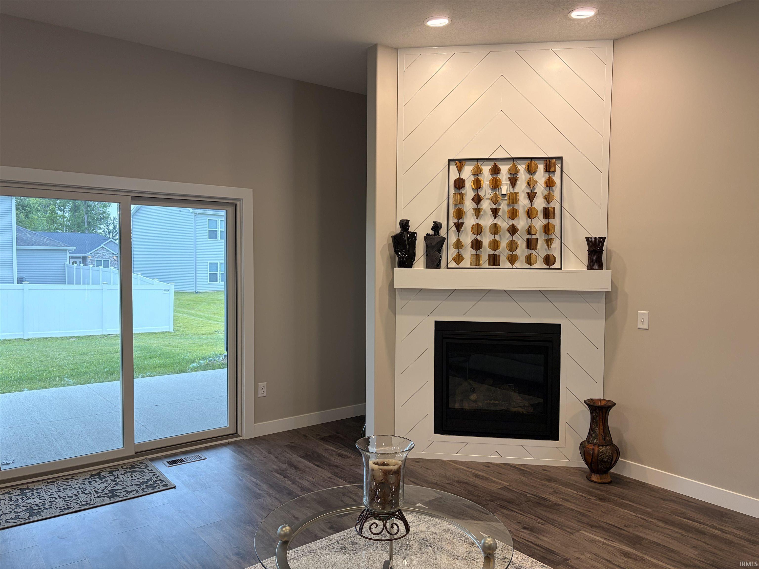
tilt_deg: -2.0
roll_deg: -0.5
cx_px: 380
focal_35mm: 26
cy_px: 284
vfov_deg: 53.1
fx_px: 570
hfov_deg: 67.3
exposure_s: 1/120
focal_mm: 5.96
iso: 100
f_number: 1.6
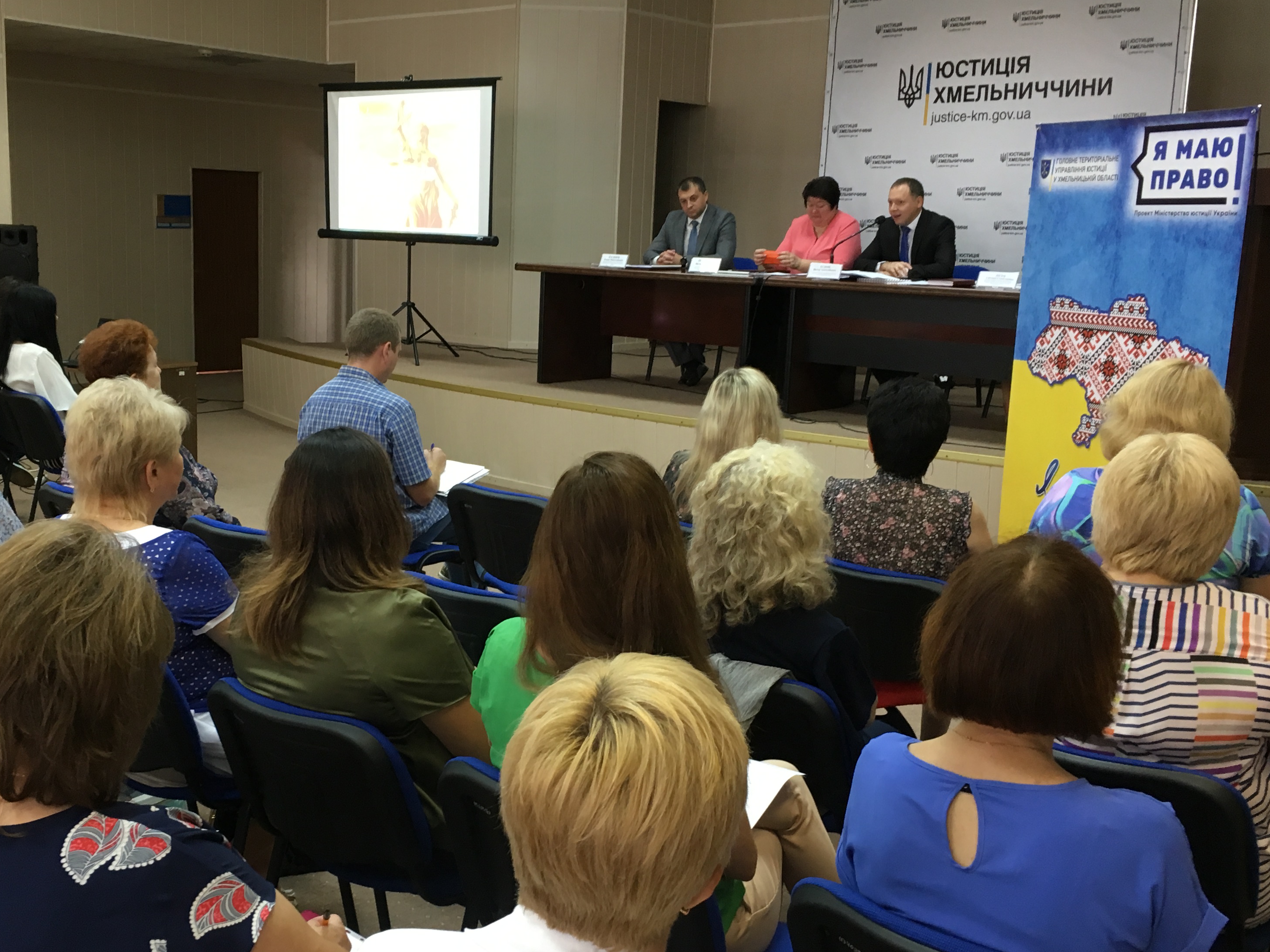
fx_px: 1467
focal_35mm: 40
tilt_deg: -13.5
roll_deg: -2.8
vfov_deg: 35.9
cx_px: 501
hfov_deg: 46.5
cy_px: 532
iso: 100
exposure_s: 1/33
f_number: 2.2
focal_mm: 4.15
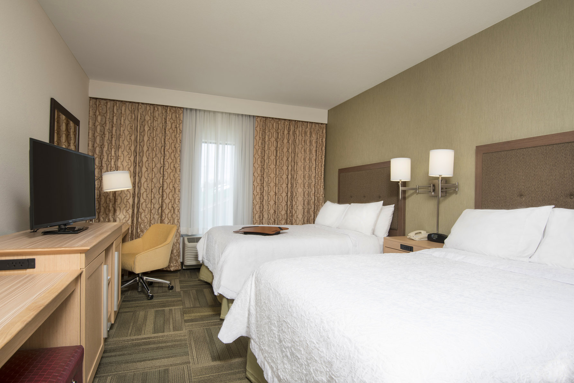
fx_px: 319
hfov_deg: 84.0
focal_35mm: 20
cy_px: 192
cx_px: 287
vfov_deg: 62.0
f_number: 13
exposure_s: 1/30
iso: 200
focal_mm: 20
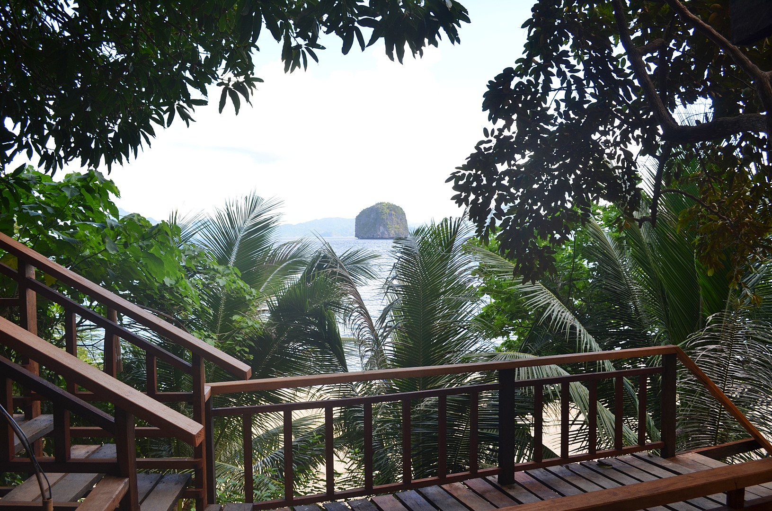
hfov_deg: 62.0
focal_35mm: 30
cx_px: 386
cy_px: 256
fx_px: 642
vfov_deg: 43.4
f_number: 7.1
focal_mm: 20
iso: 200
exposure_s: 1/200
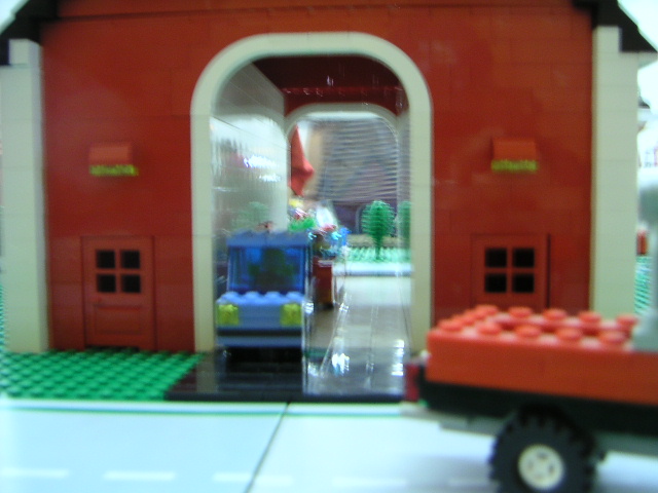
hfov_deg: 50.1
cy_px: 246
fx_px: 703
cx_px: 329
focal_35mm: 37
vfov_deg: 38.7
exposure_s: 1/2
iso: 64
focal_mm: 4.8
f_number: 2.8
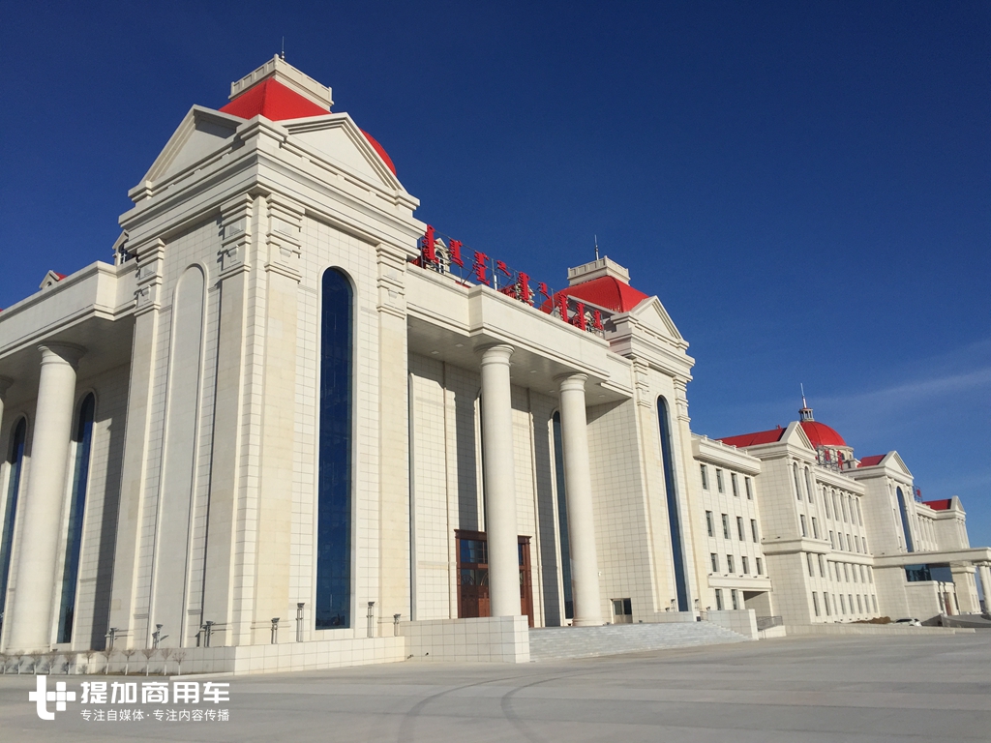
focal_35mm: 29
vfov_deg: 48.2
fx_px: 830
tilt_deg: +16.4
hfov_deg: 61.7
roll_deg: +4.8
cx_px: 496
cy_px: 372
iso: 32
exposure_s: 1/4950
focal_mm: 4.15
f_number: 2.2
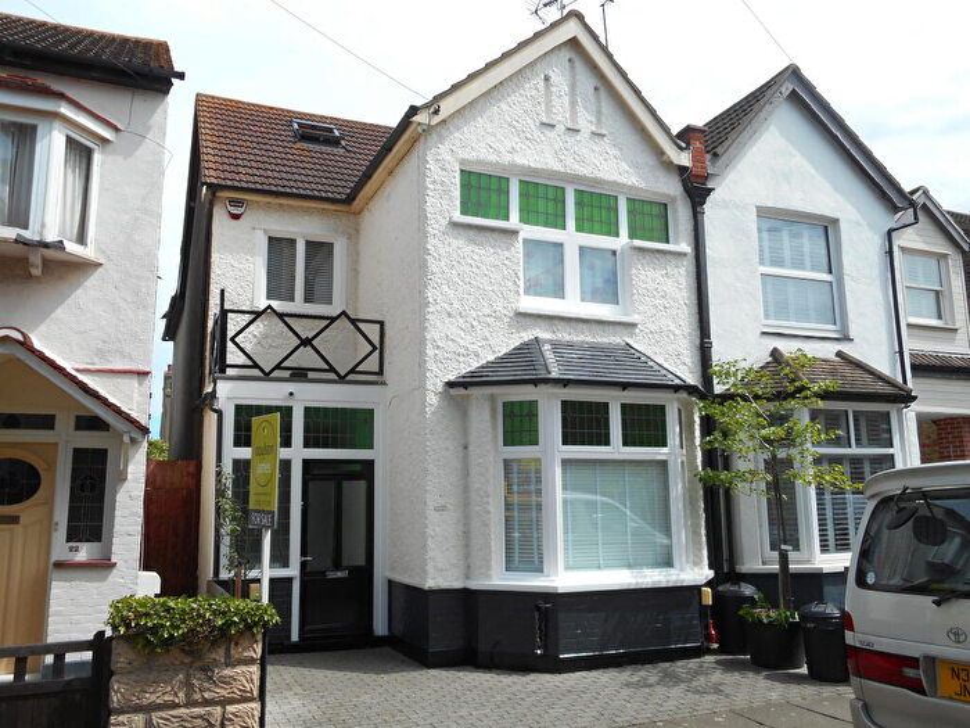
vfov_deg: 48.2
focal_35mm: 29
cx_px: 485
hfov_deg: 61.7
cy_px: 364
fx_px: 813
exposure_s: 1/500
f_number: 4
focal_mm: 5.2
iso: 80
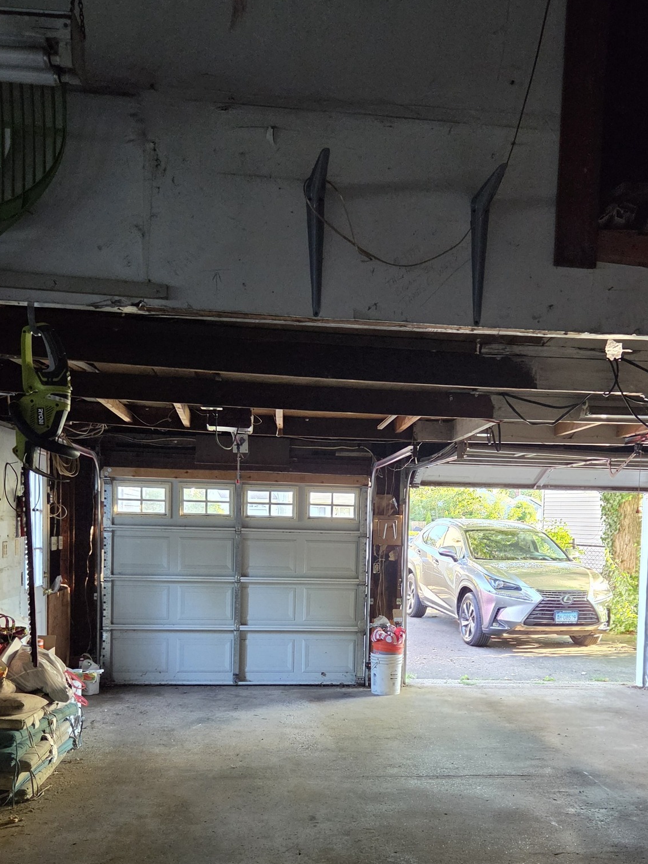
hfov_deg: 40.6
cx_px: 379
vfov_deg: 51.7
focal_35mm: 35
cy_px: 571
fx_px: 873
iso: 800
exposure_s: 1/120
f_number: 1.8
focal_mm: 5.4
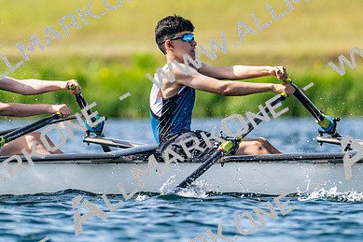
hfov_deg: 2.3
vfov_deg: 1.5
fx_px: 9010
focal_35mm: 894
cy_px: 92
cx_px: 260
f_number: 4.5
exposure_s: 1/2500
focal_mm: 400
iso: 250
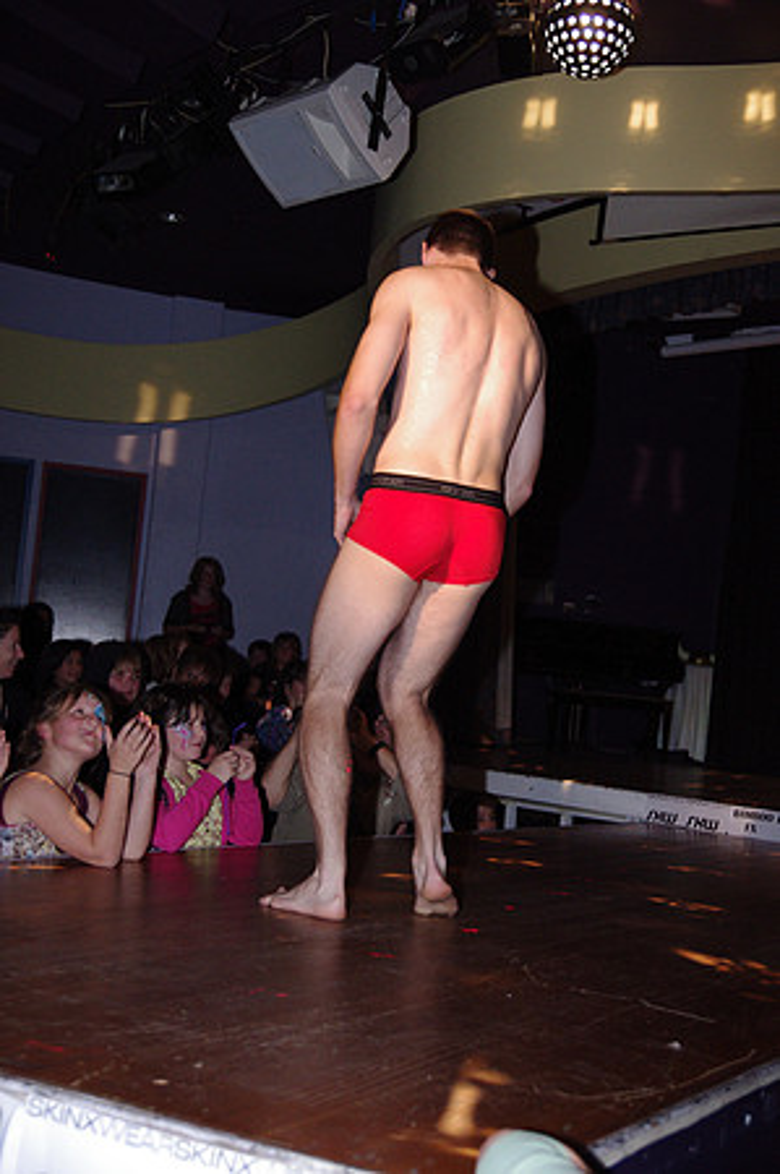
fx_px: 1466
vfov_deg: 43.6
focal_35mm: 45
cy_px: 587
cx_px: 390
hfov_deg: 29.8
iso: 1600
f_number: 2.8
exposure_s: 1/180
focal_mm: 30
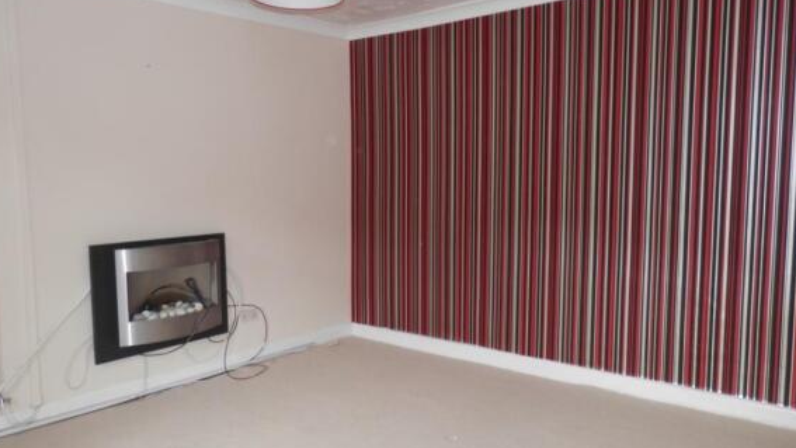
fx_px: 591
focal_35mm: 28
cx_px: 390
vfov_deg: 41.5
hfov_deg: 67.9
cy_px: 224
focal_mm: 4.5
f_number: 3
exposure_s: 1/30
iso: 100
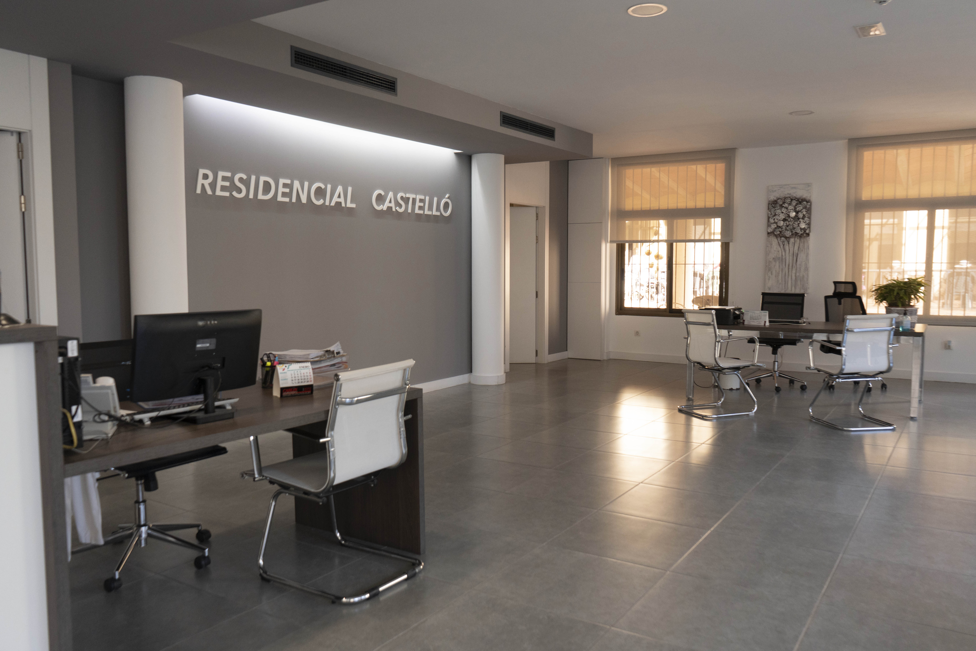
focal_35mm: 28
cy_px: 326
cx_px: 488
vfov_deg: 46.4
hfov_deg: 65.5
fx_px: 759
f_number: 5.6
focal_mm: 28
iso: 1600
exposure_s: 1/125
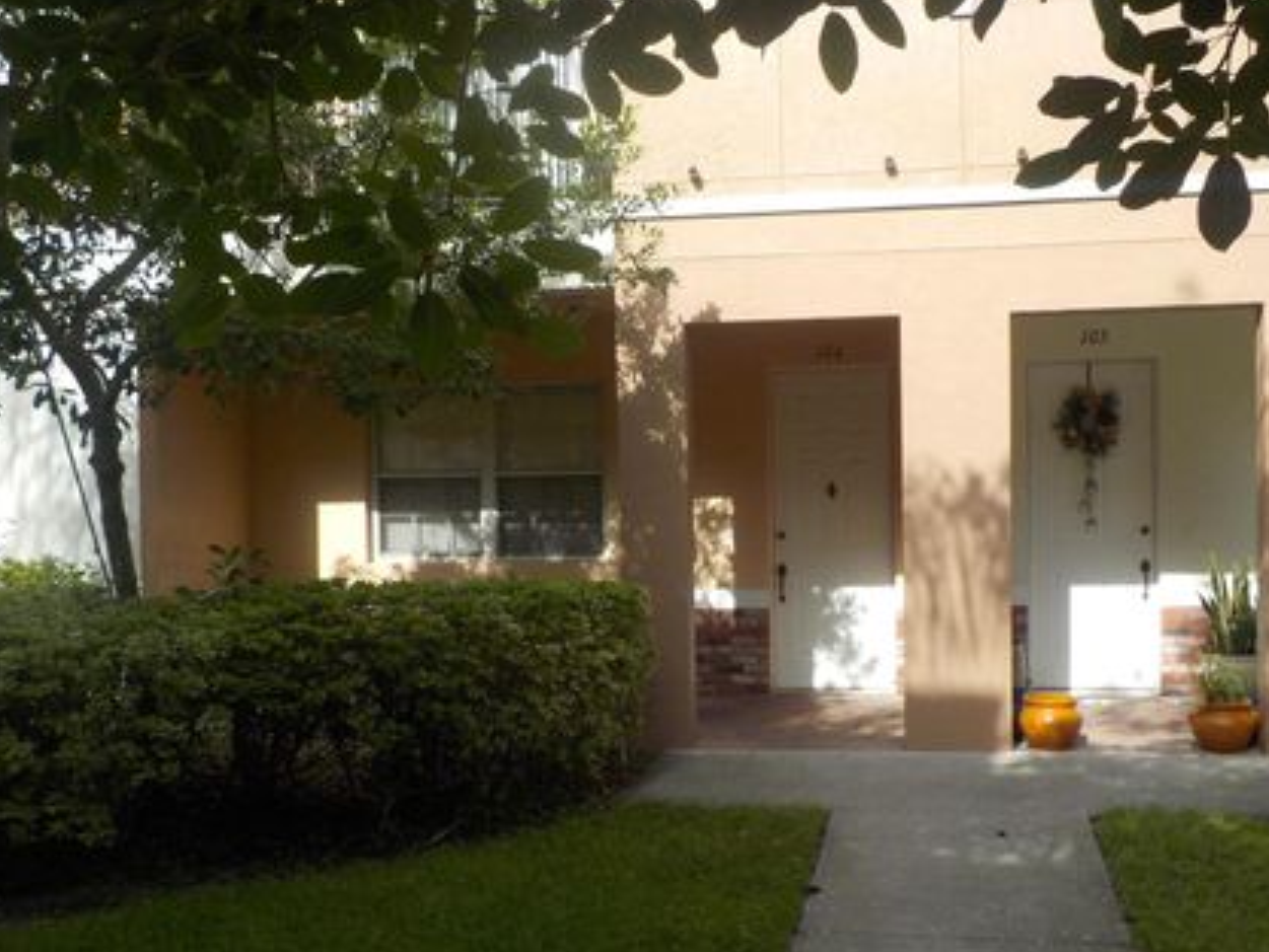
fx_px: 1320
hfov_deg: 51.1
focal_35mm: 36
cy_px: 528
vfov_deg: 39.6
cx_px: 743
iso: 125
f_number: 3.3
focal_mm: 4.1
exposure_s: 1/800
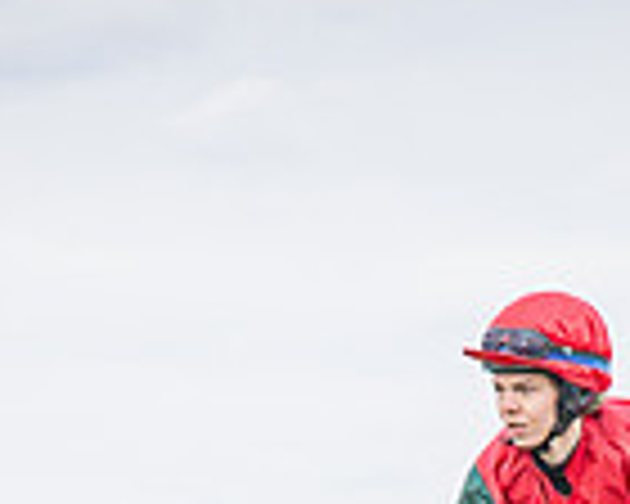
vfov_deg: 2.9
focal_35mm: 530
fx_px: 9882
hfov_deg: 3.7
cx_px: 234
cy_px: 997
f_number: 4
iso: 200
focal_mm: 70
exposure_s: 1/500
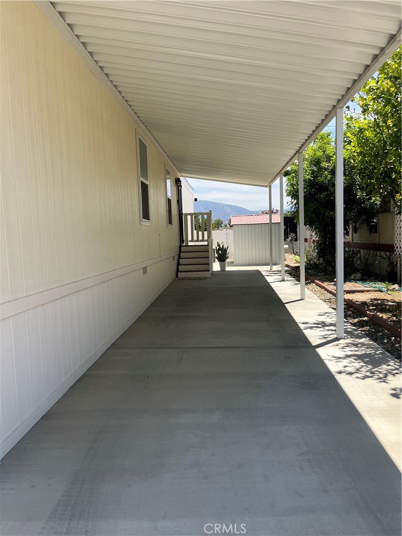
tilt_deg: -4.1
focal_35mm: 26
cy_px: 268
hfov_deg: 53.1
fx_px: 403
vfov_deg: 67.3
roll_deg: +2.6
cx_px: 201
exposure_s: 1/1748
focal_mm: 5.1
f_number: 1.6
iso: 50
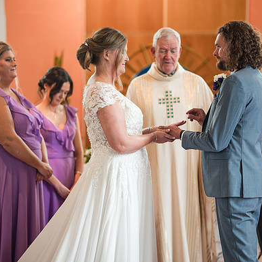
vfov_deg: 15.2
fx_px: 985
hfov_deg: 15.2
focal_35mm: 115
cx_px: 148
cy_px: 124
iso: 640
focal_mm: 85
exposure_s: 1/500
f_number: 1.4
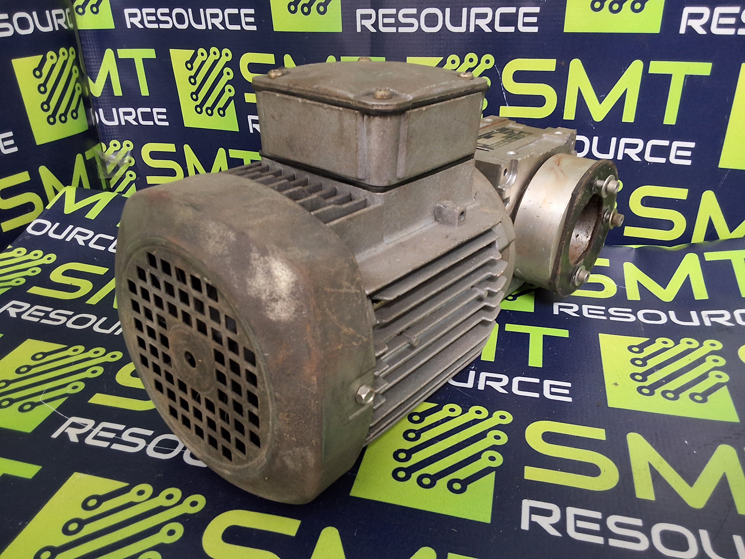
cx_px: 372
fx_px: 603
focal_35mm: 28
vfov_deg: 49.7
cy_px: 280
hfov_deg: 63.4
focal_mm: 2.91
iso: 320
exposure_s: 1/24
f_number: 1.9
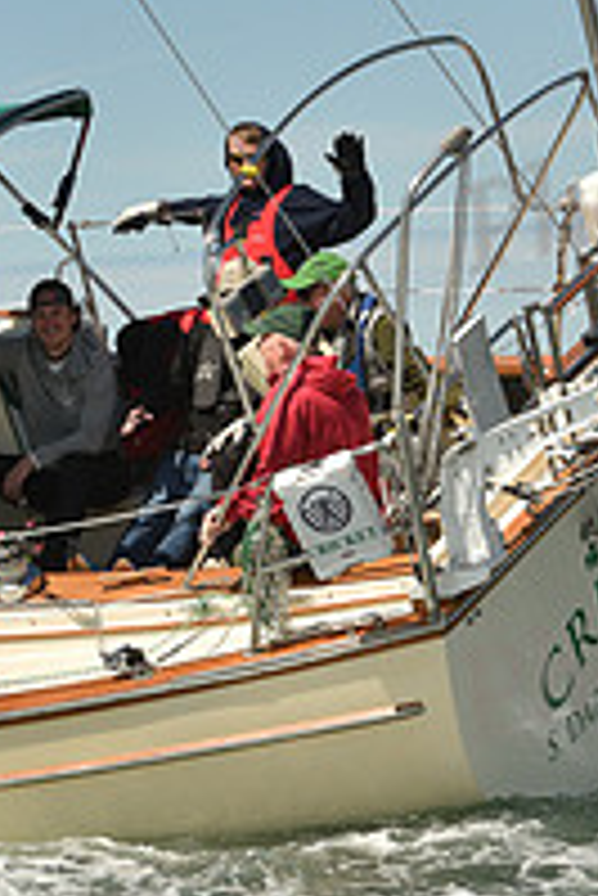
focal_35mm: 239
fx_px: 5944
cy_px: 455
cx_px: 232
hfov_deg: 5.8
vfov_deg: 8.6
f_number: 11
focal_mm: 82
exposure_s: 1/800
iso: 320
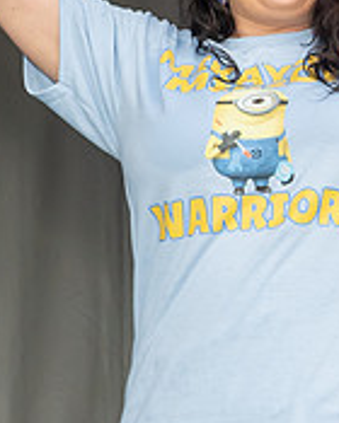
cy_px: 53
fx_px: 2132
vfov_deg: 11.3
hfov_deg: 8.9
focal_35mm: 170
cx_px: 486
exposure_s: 1/250
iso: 450
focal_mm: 26
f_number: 8
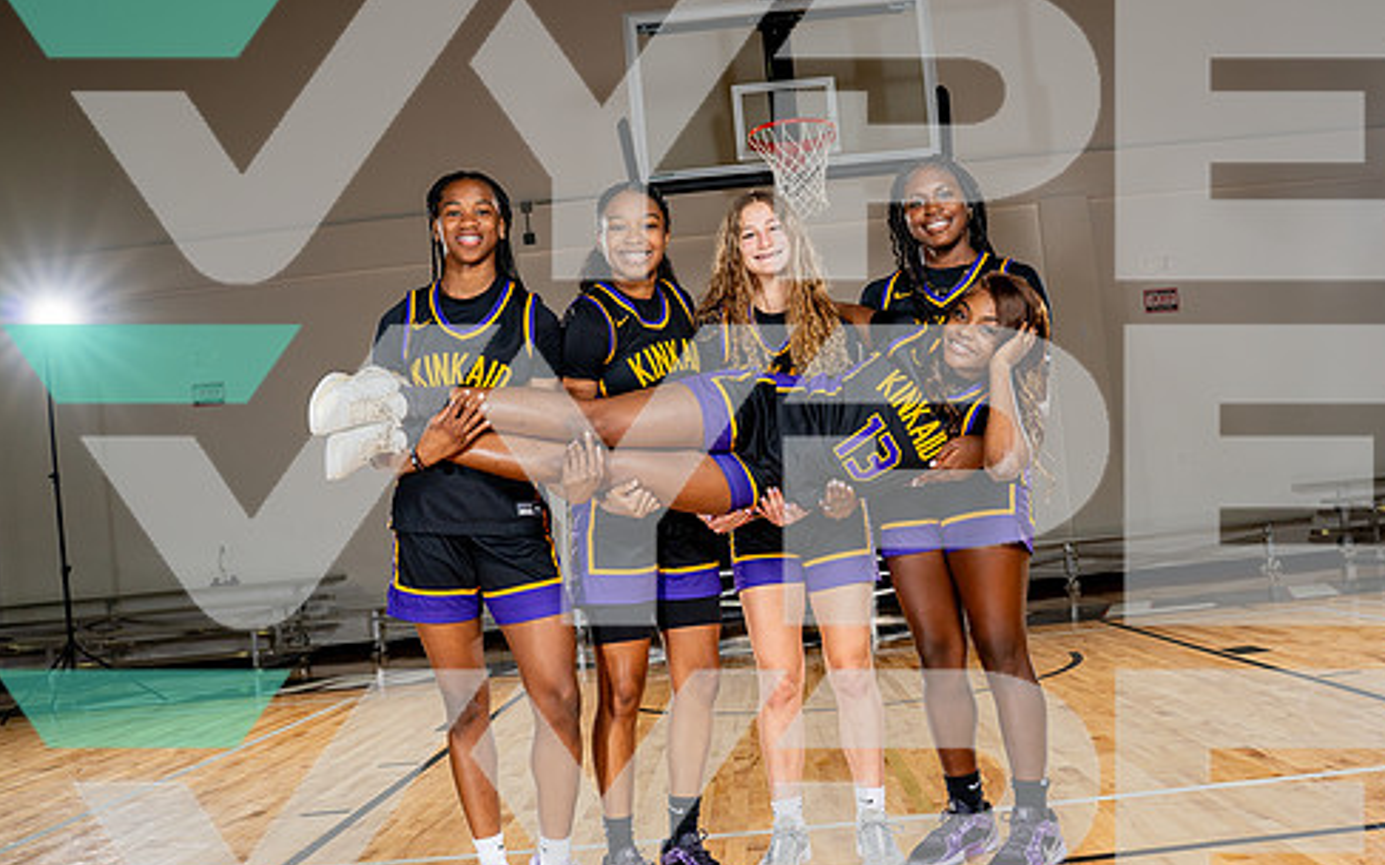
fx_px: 1283
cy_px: 477
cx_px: 728
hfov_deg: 56.7
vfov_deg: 37.2
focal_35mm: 34
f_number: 5.6
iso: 200
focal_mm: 28
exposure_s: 1/250
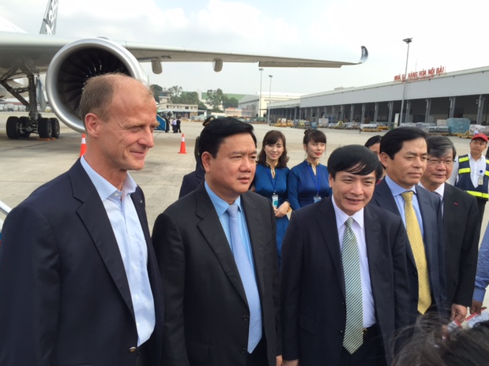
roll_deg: -3.3
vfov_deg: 46.8
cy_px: 188
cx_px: 238
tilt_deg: -9.1
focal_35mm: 30
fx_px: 424
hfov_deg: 60.0
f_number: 2.2
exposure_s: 1/557
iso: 32
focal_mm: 4.15
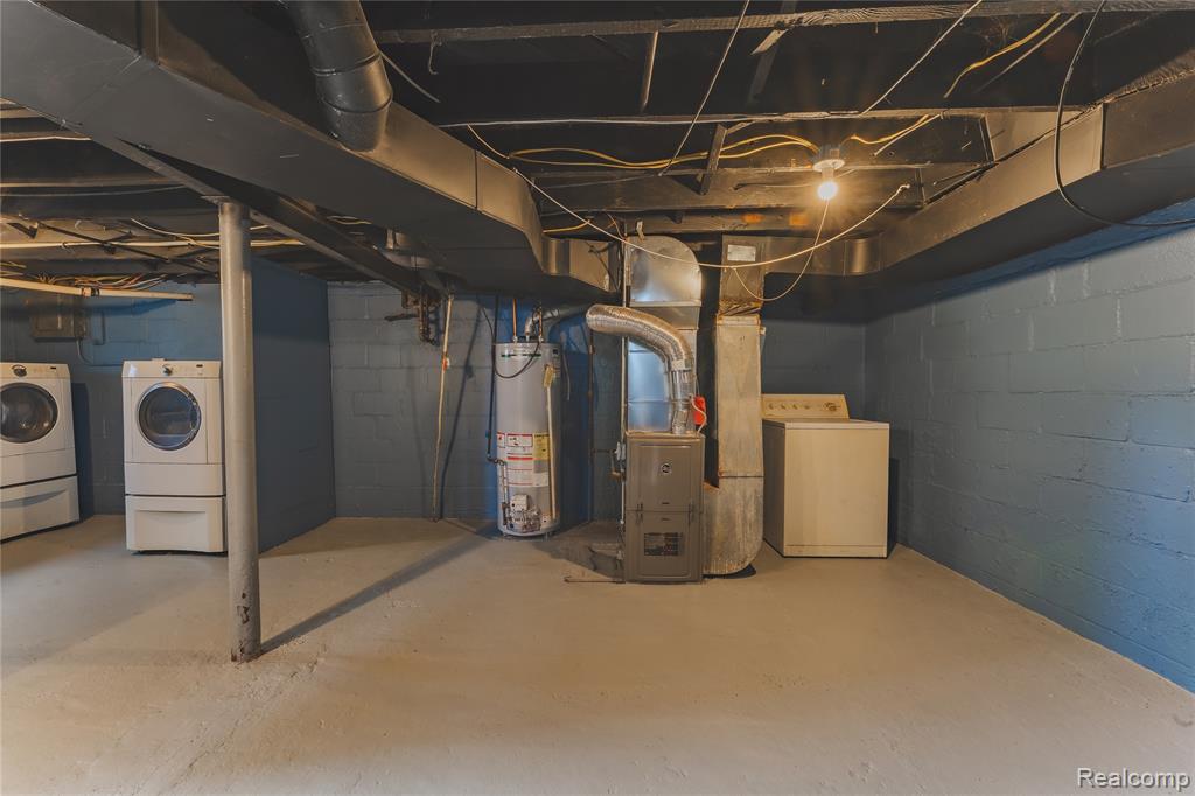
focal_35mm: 14
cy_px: 398
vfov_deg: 81.2
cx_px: 598
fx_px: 465
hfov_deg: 104.3
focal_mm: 14
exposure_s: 1/2
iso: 400
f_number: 16
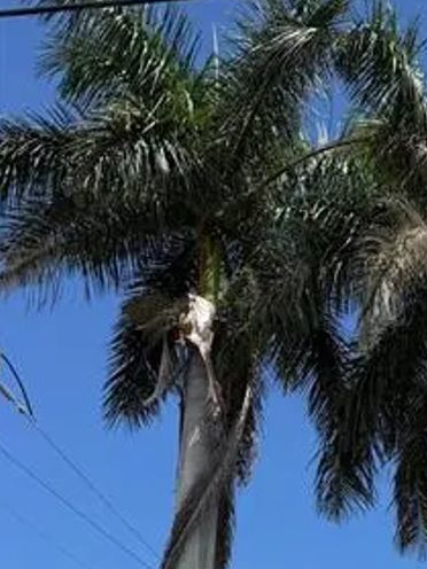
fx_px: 1086
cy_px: 674
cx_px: 579
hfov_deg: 20.1
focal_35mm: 66
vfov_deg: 26.3
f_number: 1.78
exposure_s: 1/4975
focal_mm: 6.76
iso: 80
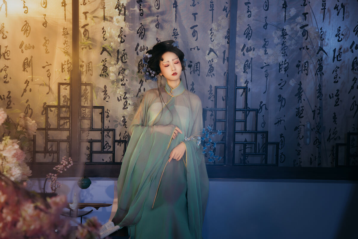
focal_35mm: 69
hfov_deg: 29.2
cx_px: 179
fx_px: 686
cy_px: 120
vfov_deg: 19.7
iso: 640
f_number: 5
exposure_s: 1/125
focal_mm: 70
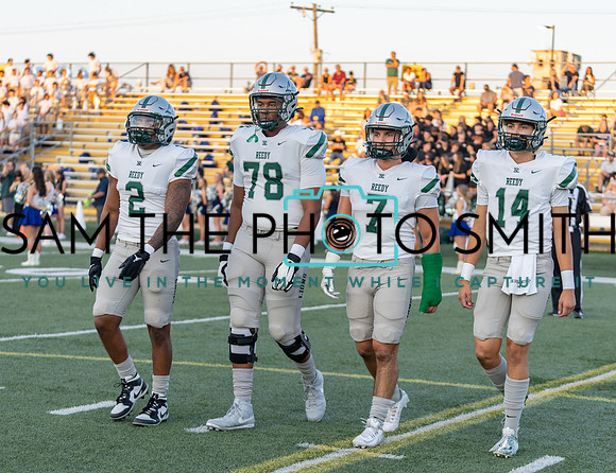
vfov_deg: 18.6
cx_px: 303
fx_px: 1447
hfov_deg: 24.0
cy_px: 248
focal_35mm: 81
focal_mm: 70
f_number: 2.8
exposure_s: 1/320
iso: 200
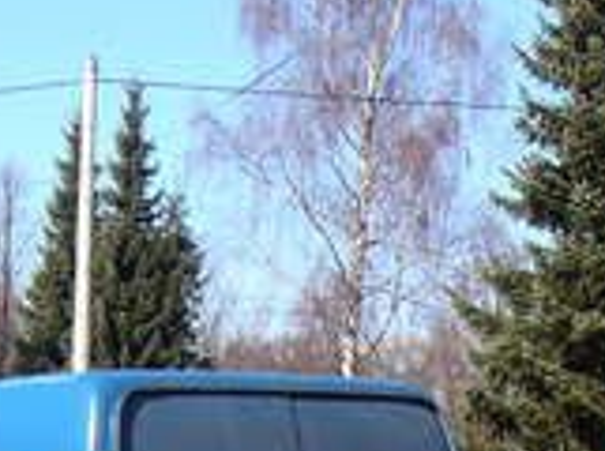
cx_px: 225
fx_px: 2476
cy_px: 695
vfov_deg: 10.0
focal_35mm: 142
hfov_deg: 13.9
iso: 50
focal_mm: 6
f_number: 2.8
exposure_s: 1/600
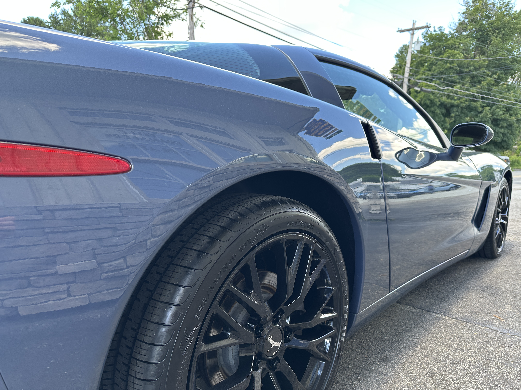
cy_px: 195
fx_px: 361
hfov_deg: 71.6
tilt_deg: -7.5
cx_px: 260
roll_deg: +0.8
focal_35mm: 24
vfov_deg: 56.8
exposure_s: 1/201
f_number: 1.78
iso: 80
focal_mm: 6.86
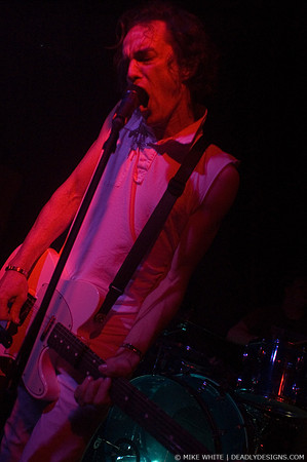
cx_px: 154
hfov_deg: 43.5
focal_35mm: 30
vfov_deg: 62.0
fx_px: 385
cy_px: 231
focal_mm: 20
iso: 800
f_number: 2.8
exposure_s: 1/160
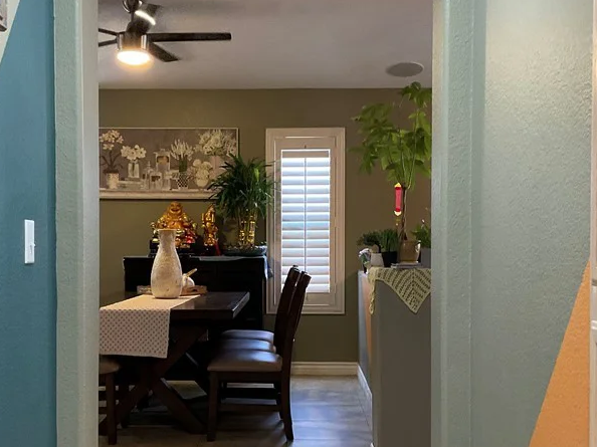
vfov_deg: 29.1
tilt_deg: -1.0
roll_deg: -0.2
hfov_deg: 38.2
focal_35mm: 50
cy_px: 253
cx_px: 275
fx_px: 862
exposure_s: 1/60
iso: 250
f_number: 1.8
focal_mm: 3
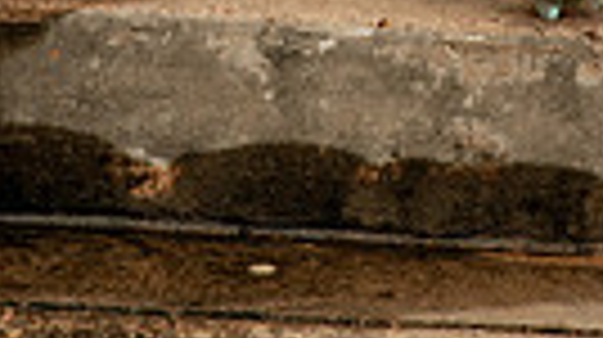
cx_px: 526
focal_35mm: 211
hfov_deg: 10.2
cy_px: -667
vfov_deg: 5.4
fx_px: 3370
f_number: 7.1
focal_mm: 60
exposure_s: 1/320
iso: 125
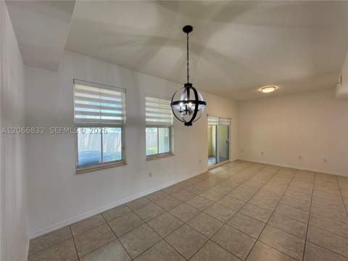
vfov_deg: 85.7
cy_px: 130
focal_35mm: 14
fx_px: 141
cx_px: 174
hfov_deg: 102.1
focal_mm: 2.22
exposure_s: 1/120
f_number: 2.2
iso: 125
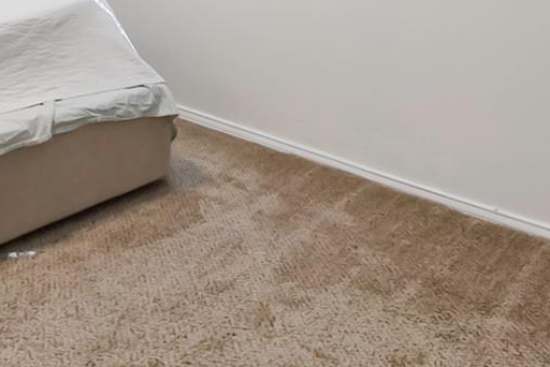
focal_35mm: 48
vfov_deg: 24.0
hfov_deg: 36.2
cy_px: -136
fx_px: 734
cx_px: -24
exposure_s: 1/30
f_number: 9
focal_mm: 12
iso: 640
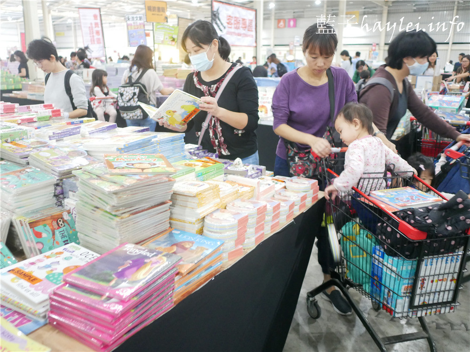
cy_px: 176
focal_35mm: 30
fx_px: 407
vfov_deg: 46.8
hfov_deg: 60.0
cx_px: 235
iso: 2500
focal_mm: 15
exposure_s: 1/60
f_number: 1.7
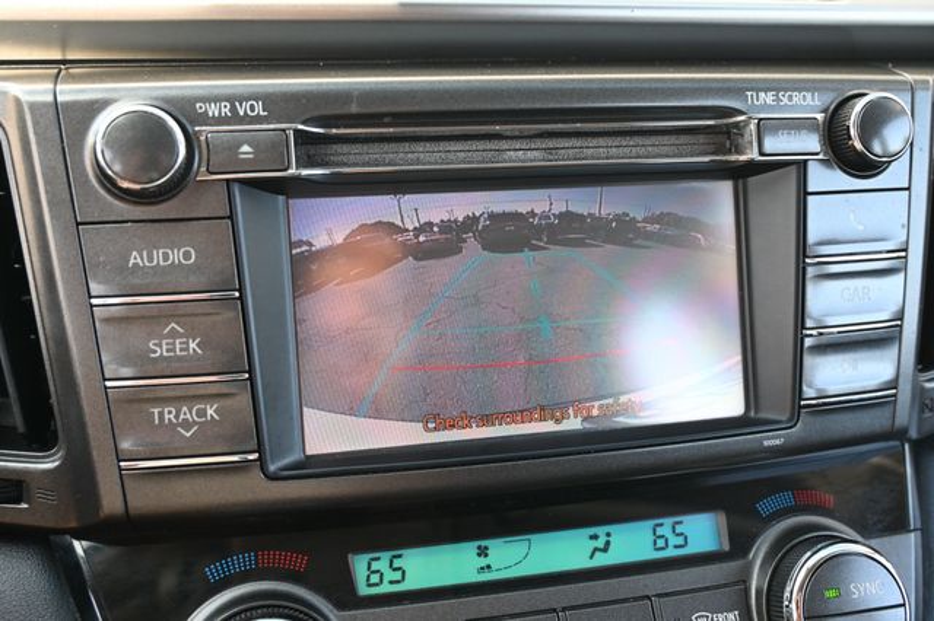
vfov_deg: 38.3
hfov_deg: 55.1
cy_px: 310
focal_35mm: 34
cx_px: 467
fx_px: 895
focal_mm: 23
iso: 640
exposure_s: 1/125
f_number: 4.2
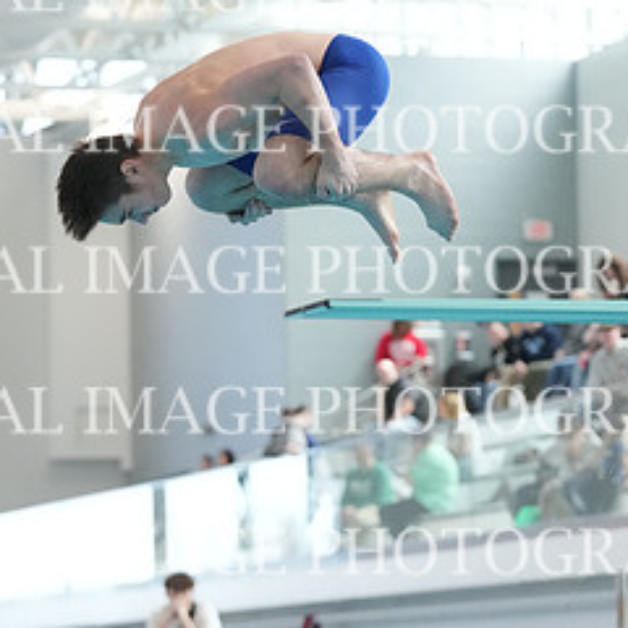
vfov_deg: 8.0
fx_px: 4516
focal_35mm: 220
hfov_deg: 8.0
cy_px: 340
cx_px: 289
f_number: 4
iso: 4000
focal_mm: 107
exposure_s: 1/1600
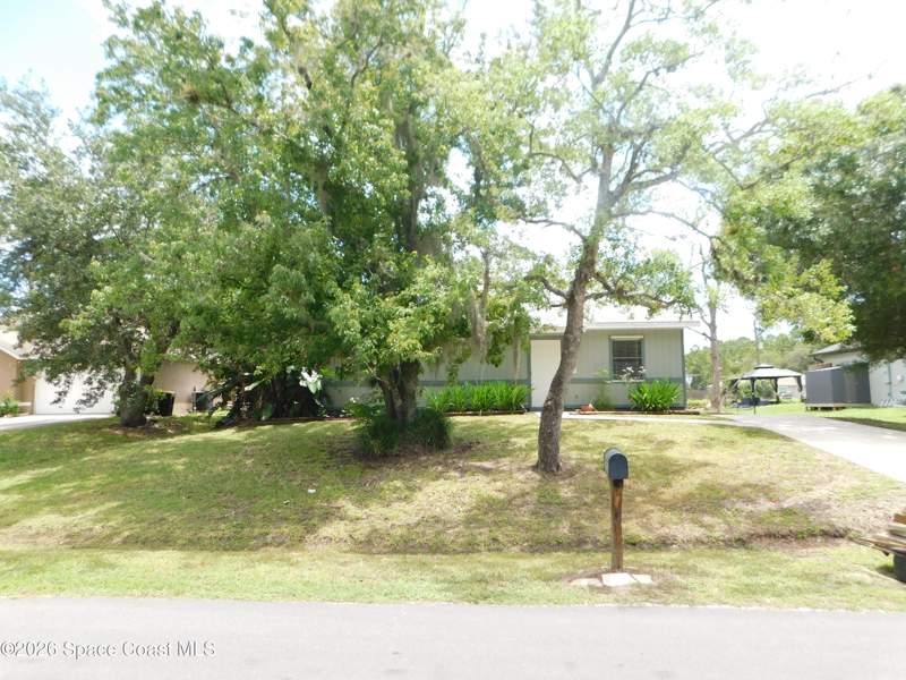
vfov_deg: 58.9
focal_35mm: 23
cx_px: 453
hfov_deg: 73.9
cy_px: 340
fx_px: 602
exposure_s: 1/320
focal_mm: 4
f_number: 3
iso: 125
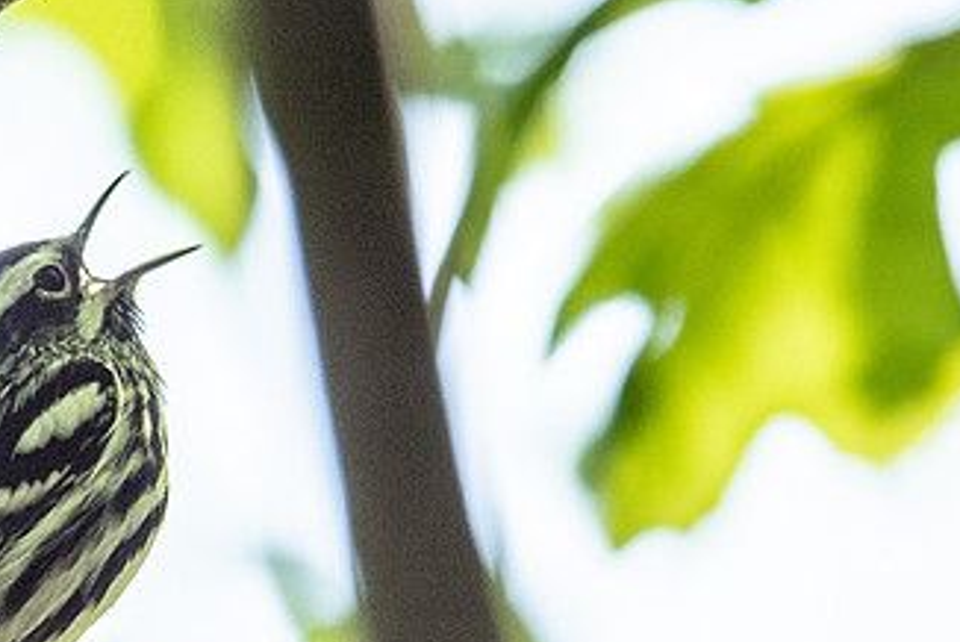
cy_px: 430
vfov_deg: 0.7
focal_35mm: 1868
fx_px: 49856
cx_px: 252
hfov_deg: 1.1
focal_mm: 450
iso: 100
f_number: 6
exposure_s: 1/640
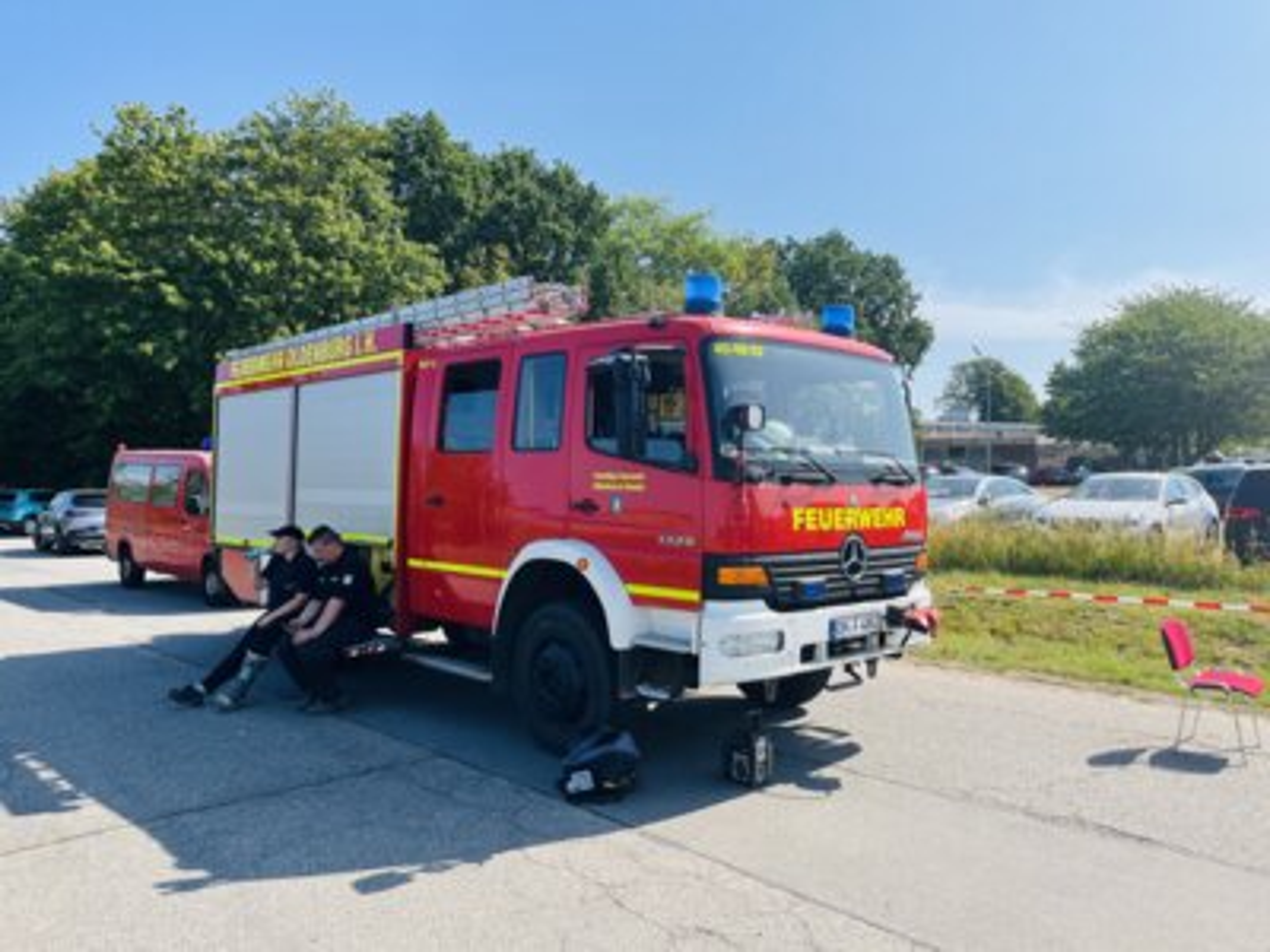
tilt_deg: -0.5
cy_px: 476
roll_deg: +0.1
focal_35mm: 26
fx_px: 954
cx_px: 635
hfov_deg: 67.3
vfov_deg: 53.1
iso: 50
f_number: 1.6
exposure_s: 1/2268
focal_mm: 5.1
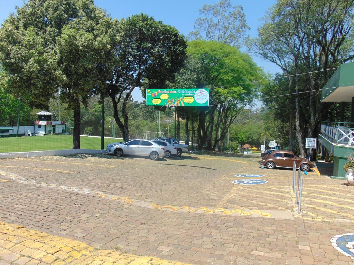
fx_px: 256
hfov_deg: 69.4
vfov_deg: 54.9
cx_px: 177
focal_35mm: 25
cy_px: 132
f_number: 7.7
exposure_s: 1/200
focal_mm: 4.5
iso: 80
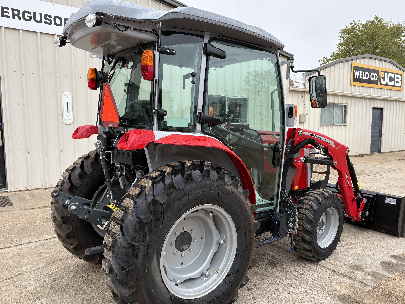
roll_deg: +1.5
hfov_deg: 63.4
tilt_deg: -5.4
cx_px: 208
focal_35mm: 28
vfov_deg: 49.7
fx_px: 328
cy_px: 155
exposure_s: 1/375
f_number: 1.6
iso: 50
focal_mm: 5.96
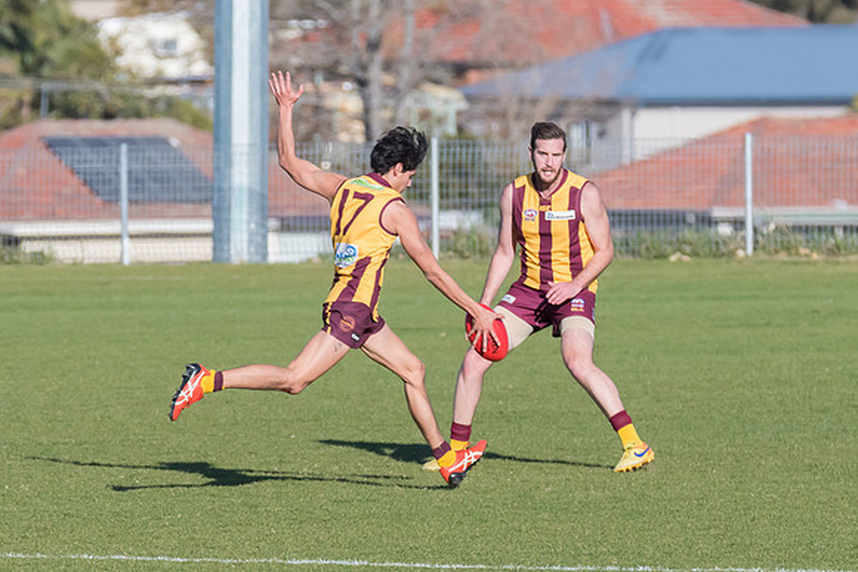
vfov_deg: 1.8
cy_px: 378
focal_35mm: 756
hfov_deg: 2.7
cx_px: 357
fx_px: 18030
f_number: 8
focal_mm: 300
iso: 800
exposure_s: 1/3200
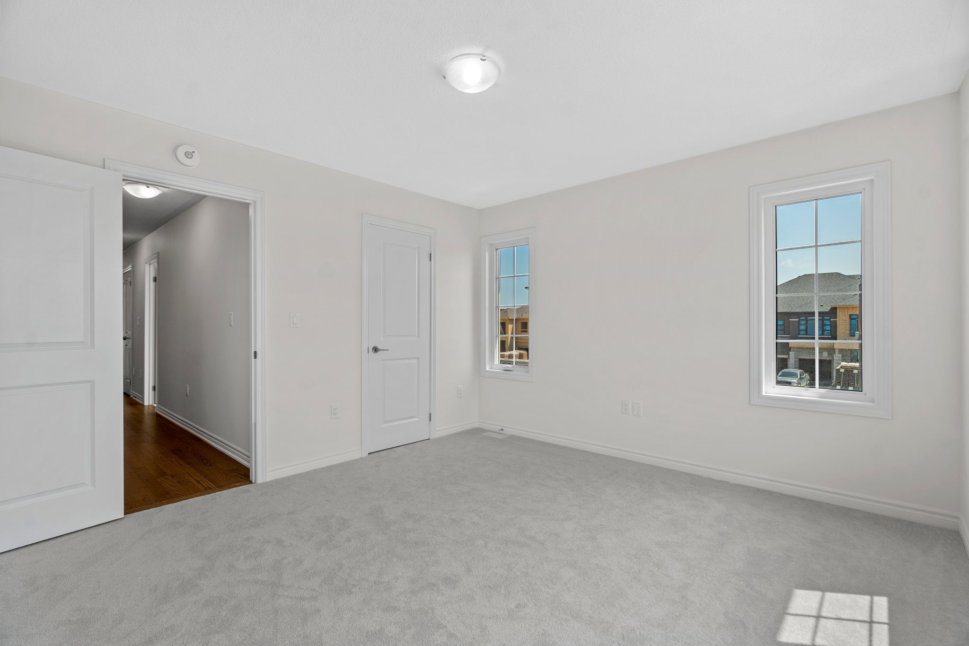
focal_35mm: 16
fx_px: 431
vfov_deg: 73.7
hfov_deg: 96.7
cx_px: 484
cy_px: 323
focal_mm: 16
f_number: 5
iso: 160
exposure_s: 1/30
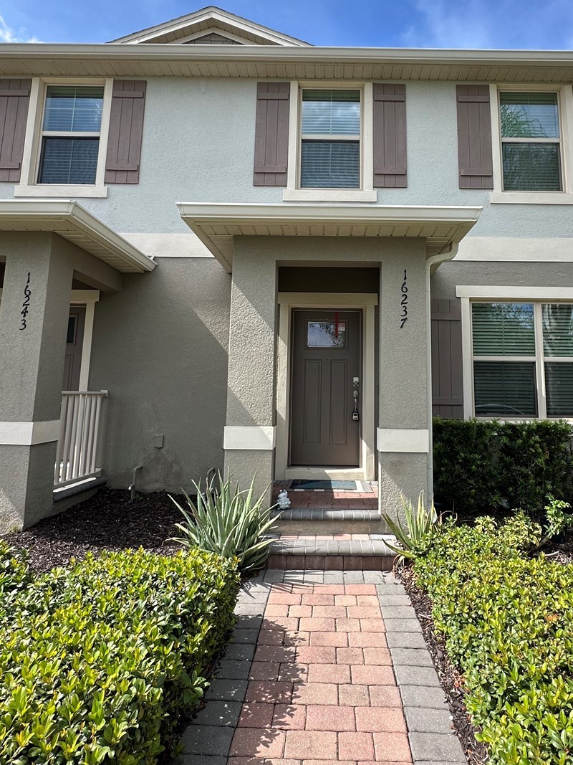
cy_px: 331
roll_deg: -1.2
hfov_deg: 63.2
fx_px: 464
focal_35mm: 21
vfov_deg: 78.6
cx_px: 327
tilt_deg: +9.8
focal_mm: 2.22
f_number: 2.2
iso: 40
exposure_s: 1/711
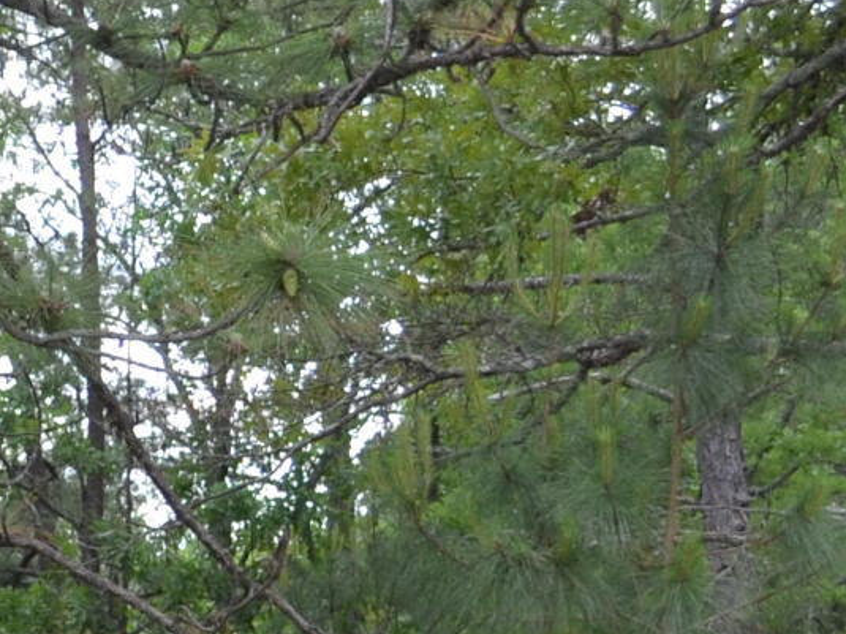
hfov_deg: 9.4
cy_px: 561
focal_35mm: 194
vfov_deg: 7.6
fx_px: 4740
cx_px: -1006
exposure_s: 1/125
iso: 200
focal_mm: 24
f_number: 5.6
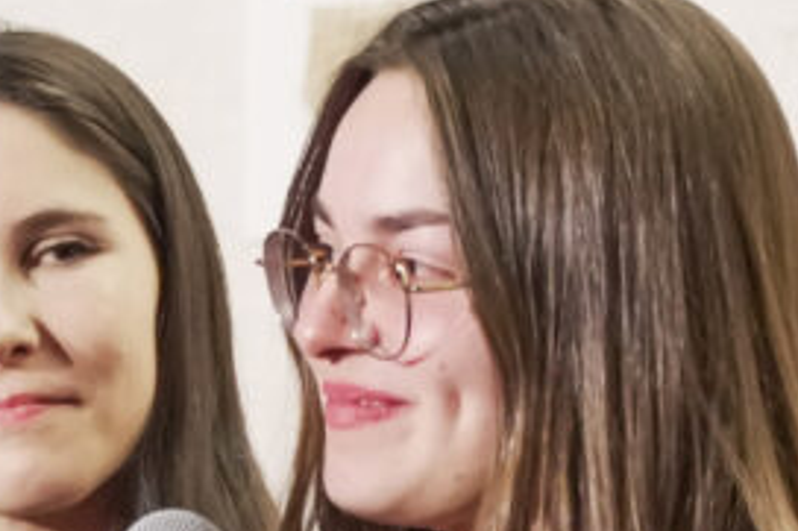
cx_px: 120
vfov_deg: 2.4
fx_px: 12605
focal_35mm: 569
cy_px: 801
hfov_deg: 3.6
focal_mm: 151
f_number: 5.6
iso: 20000
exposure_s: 1/160
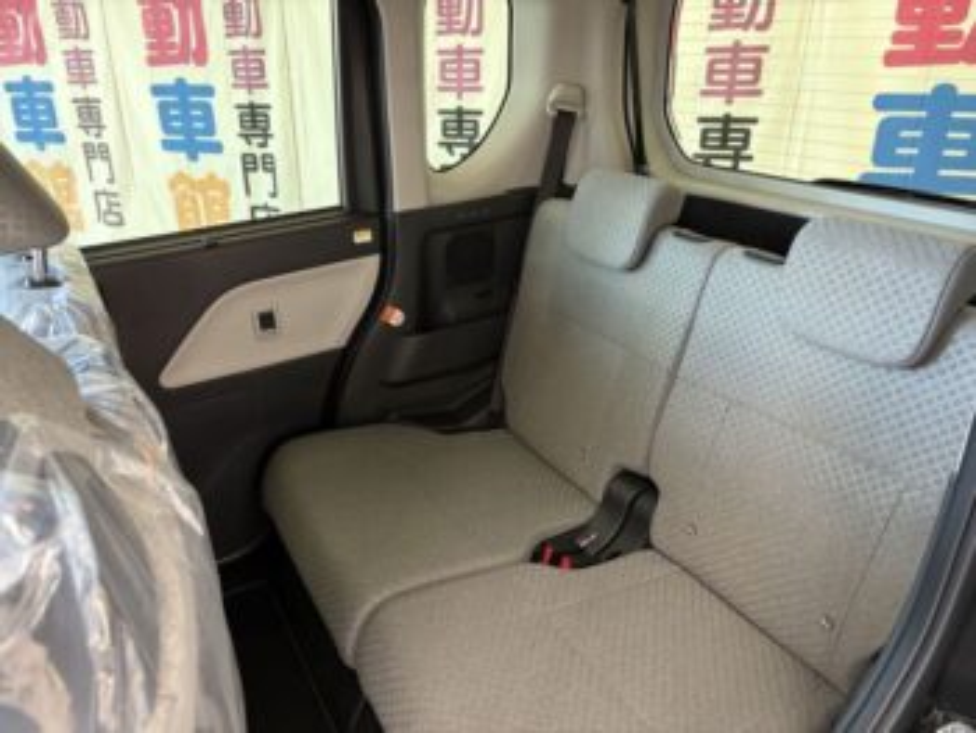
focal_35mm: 26
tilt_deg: -23.1
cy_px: 366
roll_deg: +1.1
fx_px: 734
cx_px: 488
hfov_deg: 67.3
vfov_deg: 53.1
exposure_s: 1/60
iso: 320
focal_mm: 5.96
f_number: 1.6
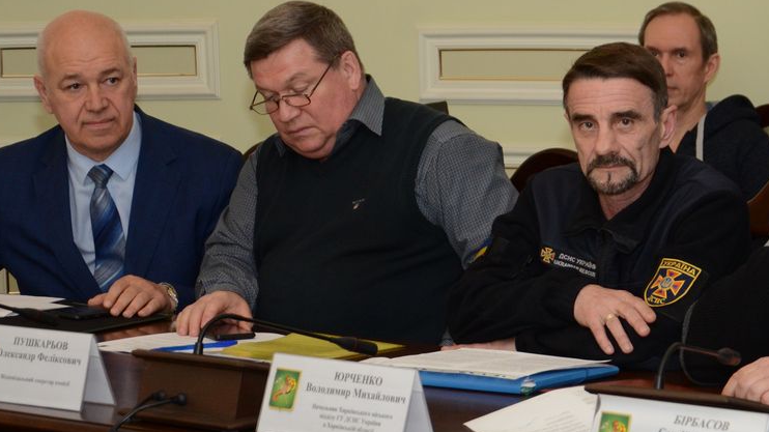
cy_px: 171
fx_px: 3017
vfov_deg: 8.2
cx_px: 630
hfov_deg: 14.4
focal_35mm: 148
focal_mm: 50
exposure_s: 1/200
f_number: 5
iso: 800
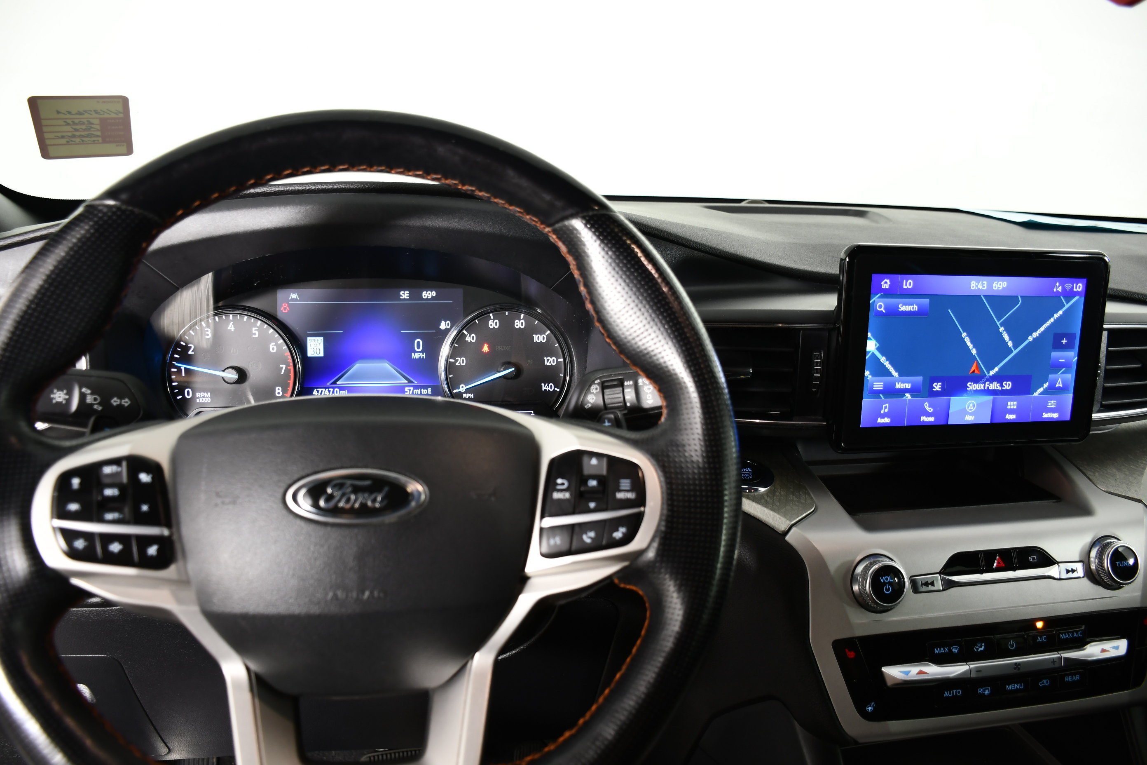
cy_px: 382
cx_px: 574
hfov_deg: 67.4
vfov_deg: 47.9
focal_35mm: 27
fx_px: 860
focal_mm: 18
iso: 360
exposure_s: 1/30
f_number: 3.5
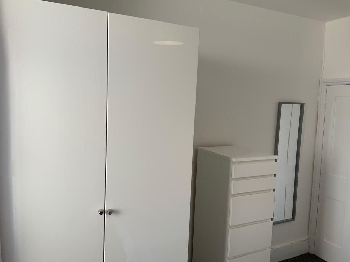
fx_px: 293
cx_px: 175
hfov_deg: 61.7
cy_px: 131
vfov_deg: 48.2
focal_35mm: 29
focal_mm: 3
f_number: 1.8
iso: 40
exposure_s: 1/122
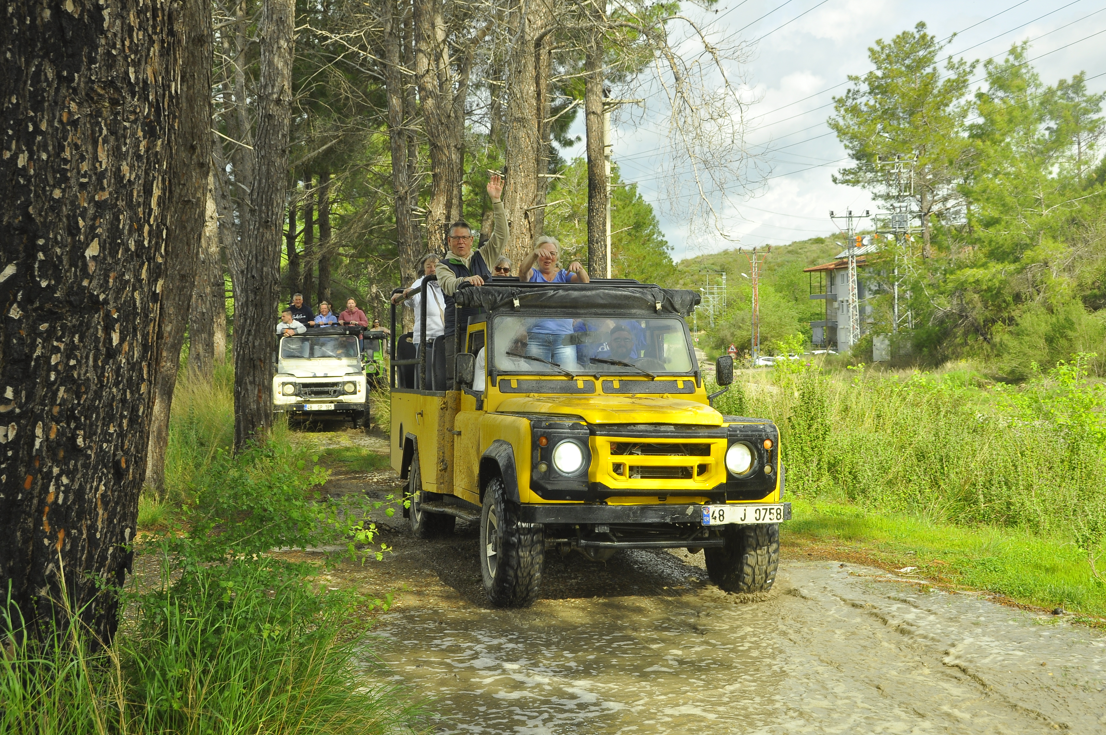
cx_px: 542
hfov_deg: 44.5
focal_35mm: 44
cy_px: 362
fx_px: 1350
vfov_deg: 30.4
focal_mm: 28
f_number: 10
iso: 320
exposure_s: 1/400
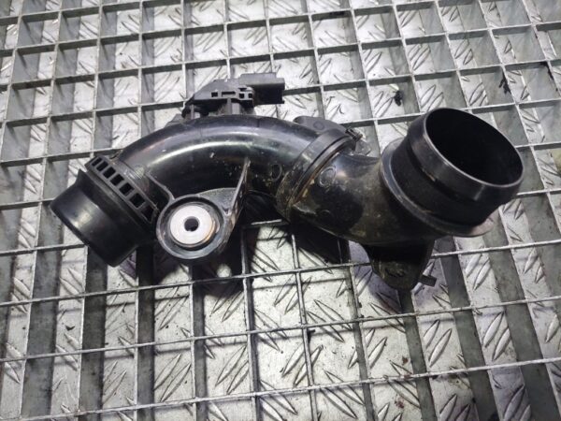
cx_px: 280
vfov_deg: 54.9
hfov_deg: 69.4
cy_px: 210
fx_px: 405
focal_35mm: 25
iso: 250
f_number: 1.8
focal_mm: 5.23
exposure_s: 1/100
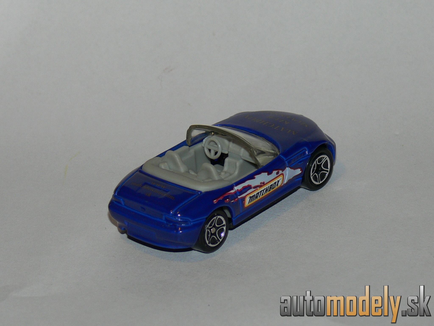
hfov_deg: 10.6
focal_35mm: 186
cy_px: 163
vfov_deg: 8.0
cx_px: 217
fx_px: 2332
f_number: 3.6
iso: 100
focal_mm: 24.8
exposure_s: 1/30
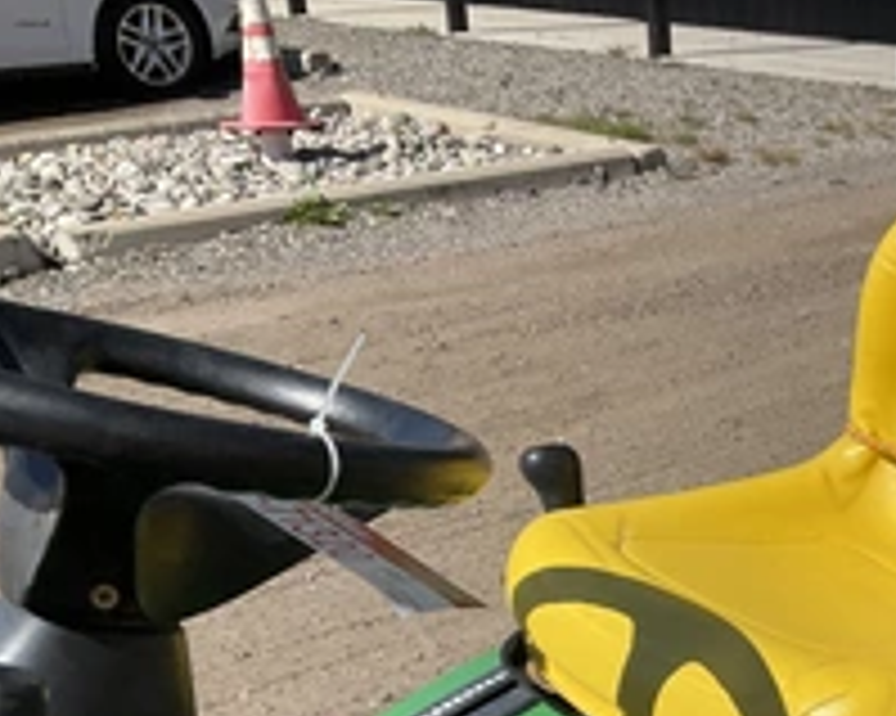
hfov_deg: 31.0
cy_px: 630
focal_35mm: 57
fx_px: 1511
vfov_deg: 25.9
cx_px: 860
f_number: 1.8
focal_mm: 3
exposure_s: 1/2538
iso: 25
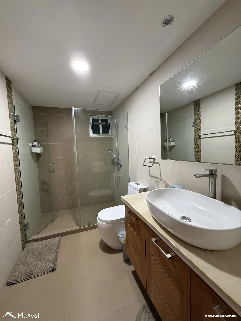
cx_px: 120
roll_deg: +1.7
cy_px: 160
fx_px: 130
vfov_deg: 102.1
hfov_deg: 85.7
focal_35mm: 14
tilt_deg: -4.6
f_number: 2.2
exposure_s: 1/60
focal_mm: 2.22
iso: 320
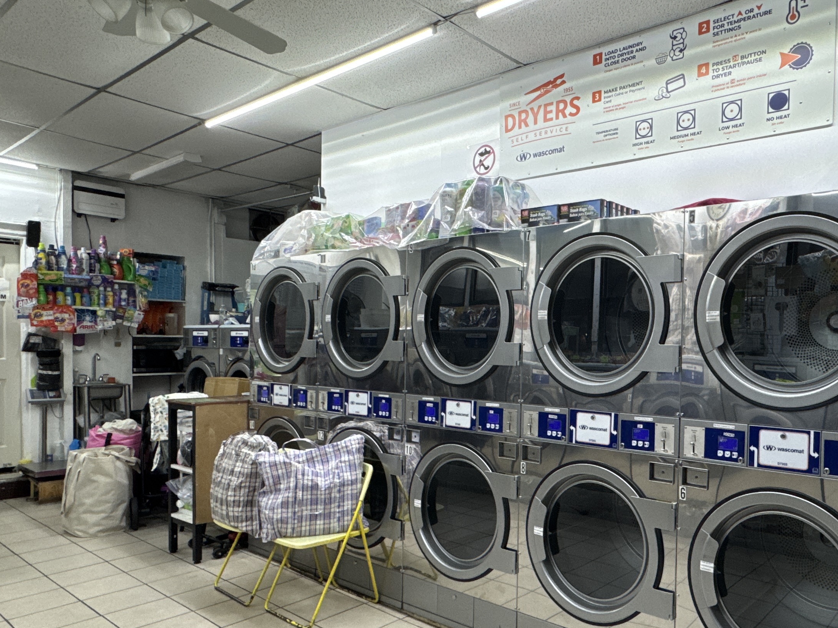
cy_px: 366
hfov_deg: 64.8
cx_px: 586
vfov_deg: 52.8
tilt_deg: -1.8
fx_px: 629
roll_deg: -1.5
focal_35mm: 26
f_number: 2.2
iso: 250
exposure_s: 1/120
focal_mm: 2.22
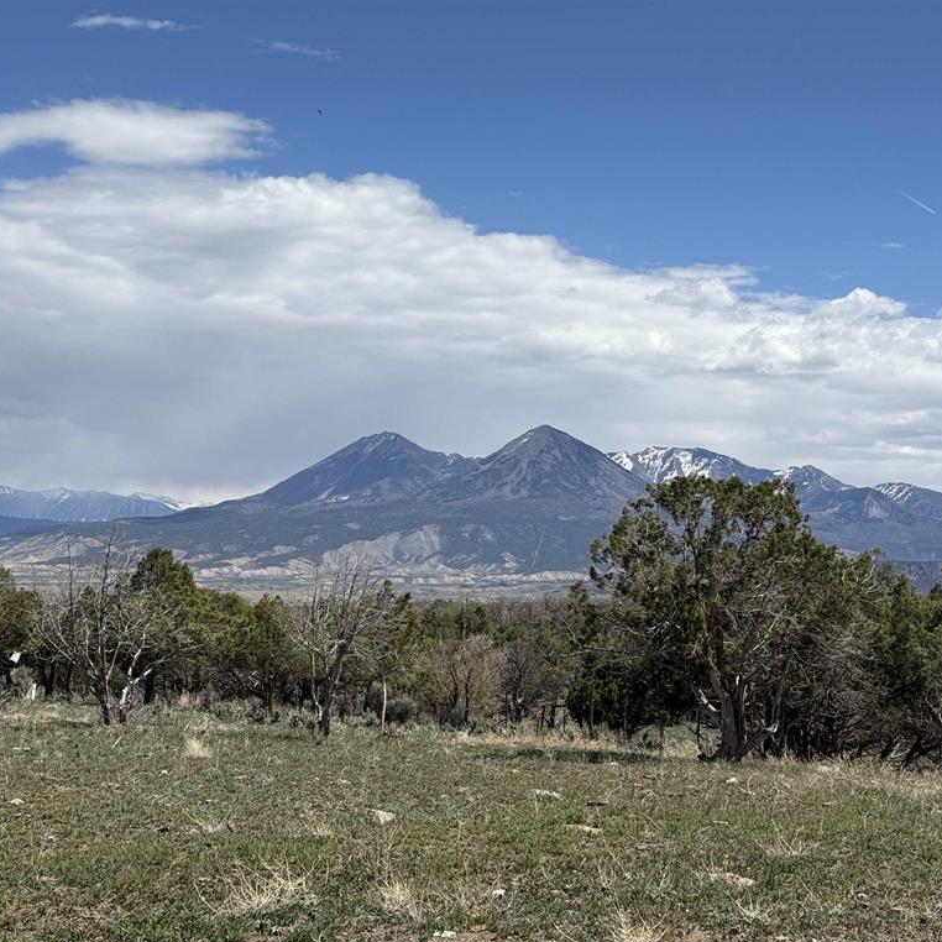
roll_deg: -3.6
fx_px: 1755
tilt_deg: +3.7
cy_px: 473
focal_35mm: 57
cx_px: 486
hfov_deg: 30.0
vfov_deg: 30.0
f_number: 1.78
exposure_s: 1/7874
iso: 64
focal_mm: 6.76
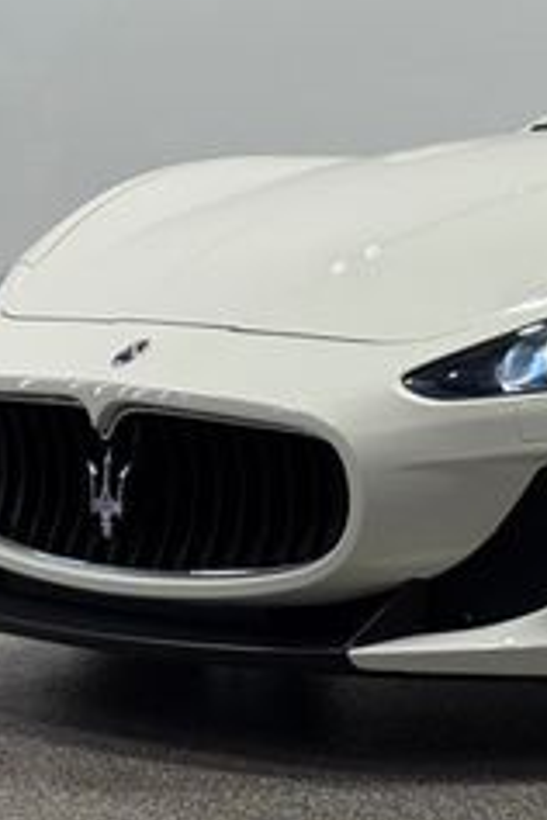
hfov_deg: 9.8
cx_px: 855
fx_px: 3077
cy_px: 166
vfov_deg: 15.1
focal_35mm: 135
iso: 64
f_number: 1.78
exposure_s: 1/463
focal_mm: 6.76
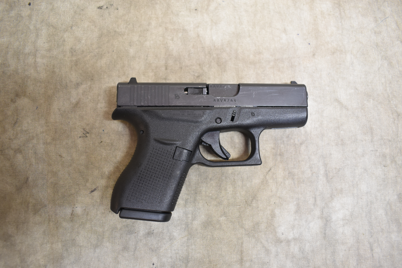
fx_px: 301
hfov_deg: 67.4
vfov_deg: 47.9
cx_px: 201
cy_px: 134
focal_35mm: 27
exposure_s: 1/60
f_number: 4
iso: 800
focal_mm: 18
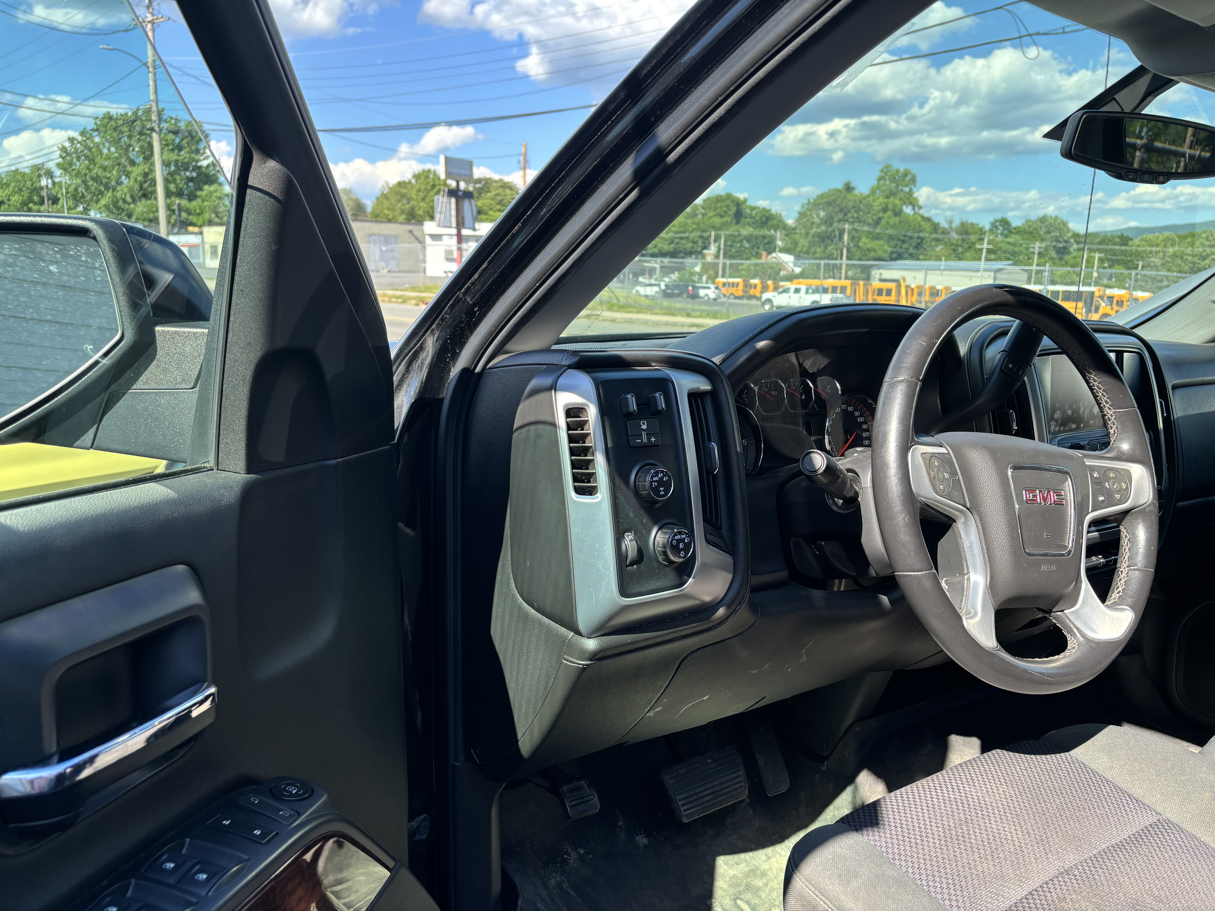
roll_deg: +0.0
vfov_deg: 53.1
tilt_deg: -11.8
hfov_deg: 67.3
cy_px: 456
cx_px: 608
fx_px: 913
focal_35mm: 26
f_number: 1.6
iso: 50
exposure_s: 1/562
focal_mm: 5.96
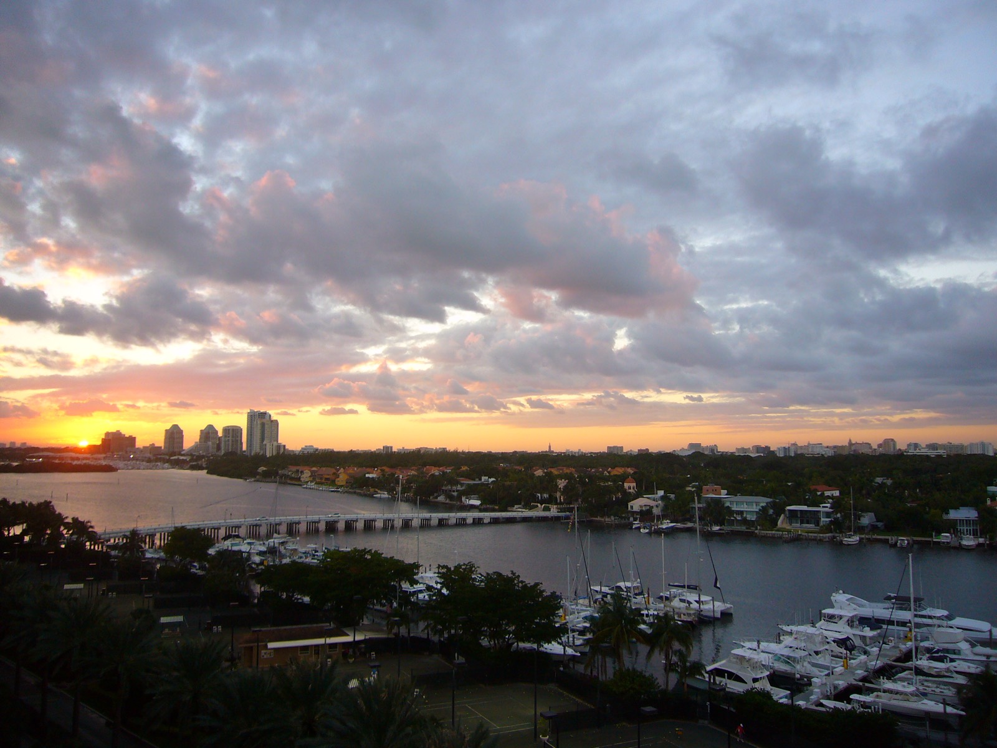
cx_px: 498
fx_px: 806
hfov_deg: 63.4
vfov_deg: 49.7
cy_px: 374
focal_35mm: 28
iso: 80
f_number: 2.8
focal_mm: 4.6
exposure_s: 1/60
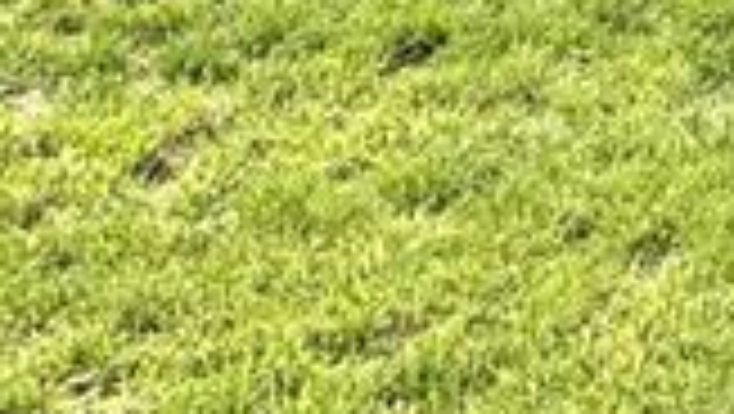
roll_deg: -0.9
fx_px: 1870
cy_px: -670
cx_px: 1693
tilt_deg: +0.8
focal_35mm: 96
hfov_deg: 15.0
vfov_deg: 10.4
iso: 64
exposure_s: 1/970
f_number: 2.2
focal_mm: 2.22
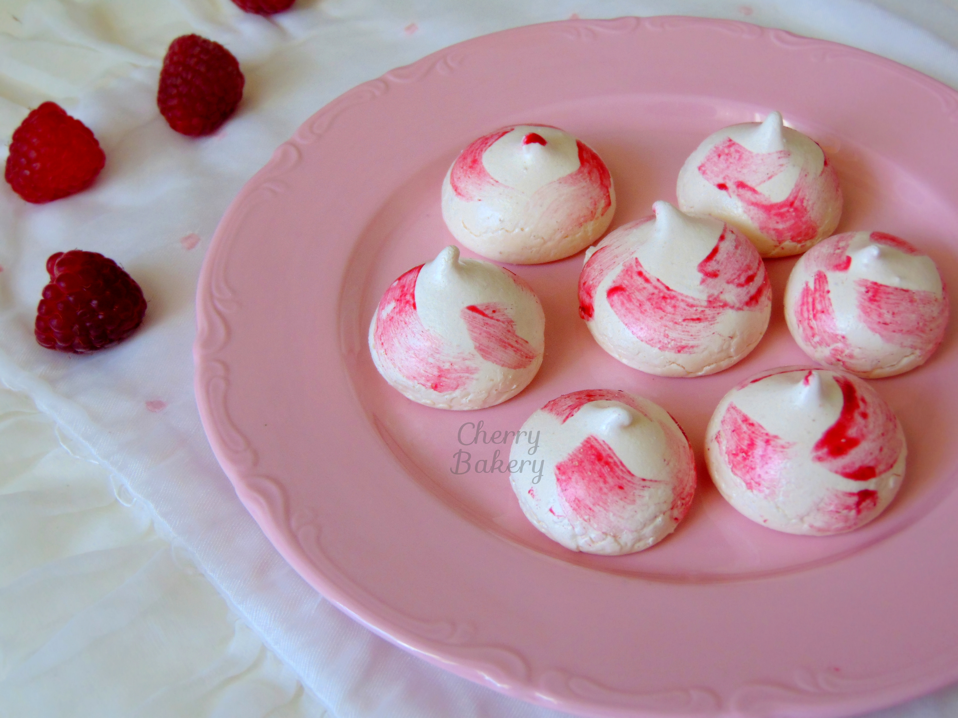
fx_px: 1384
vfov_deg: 29.1
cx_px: 479
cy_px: 359
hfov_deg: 38.2
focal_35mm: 50
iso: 80
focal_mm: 9
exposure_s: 1/80
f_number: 3.5
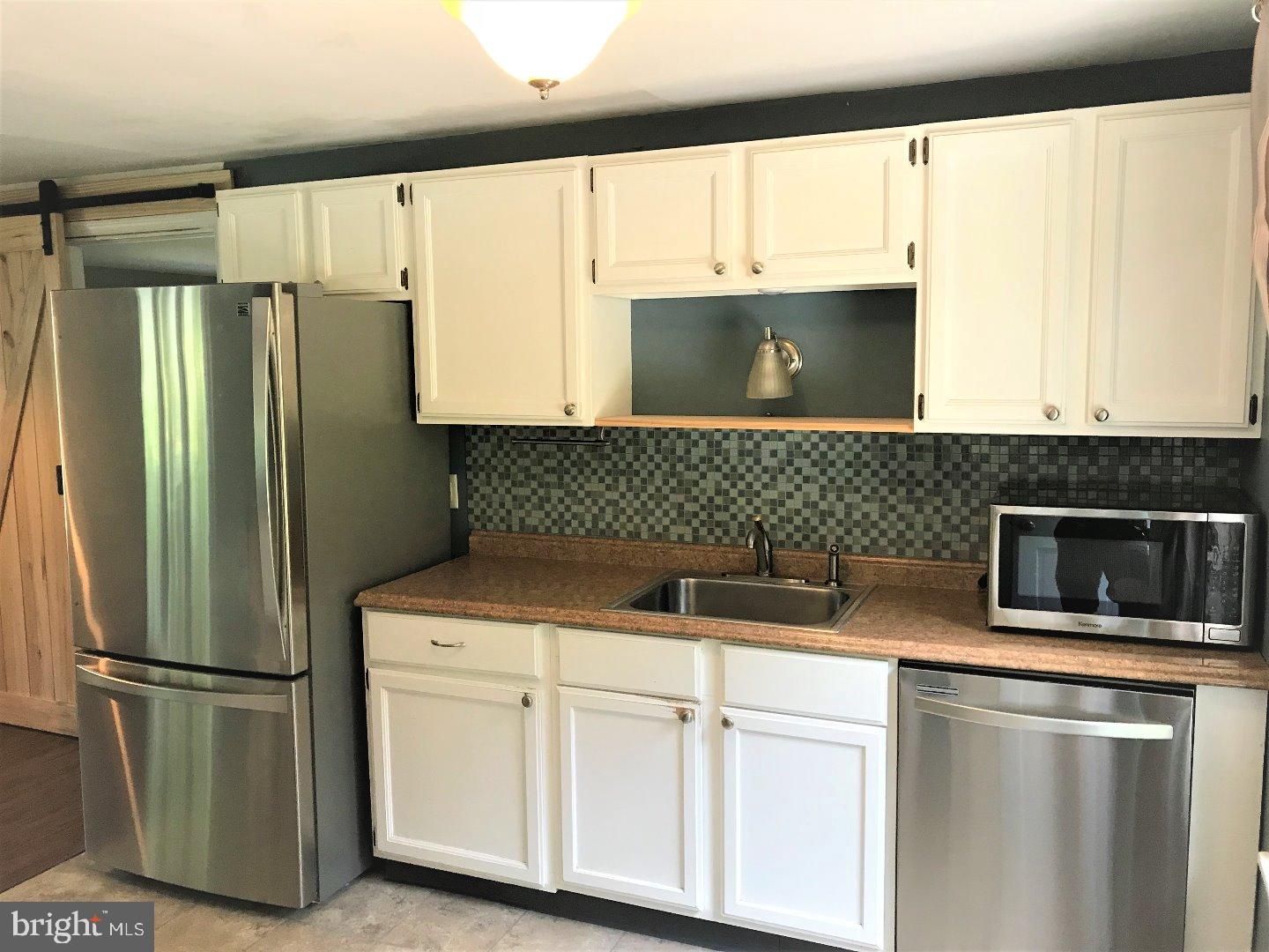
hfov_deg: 63.4
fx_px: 1026
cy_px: 476
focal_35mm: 28
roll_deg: +1.3
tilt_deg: -5.7
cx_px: 634
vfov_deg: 49.7
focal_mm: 3.99
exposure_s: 1/30
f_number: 1.8
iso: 40
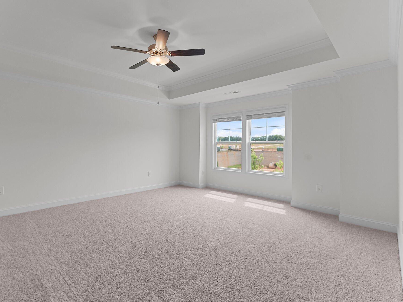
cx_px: 173
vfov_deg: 74.7
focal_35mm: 17
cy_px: 145
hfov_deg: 90.4
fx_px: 198
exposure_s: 1/20
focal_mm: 15
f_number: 6.3
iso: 400
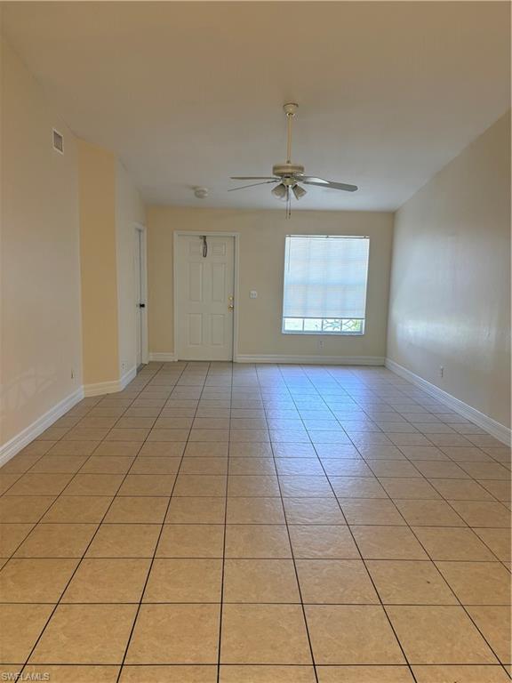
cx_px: 256
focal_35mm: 26
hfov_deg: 53.1
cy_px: 342
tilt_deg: -7.9
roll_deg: -1.2
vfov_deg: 67.3
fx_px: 513
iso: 125
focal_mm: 5.96
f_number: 1.6
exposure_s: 1/60
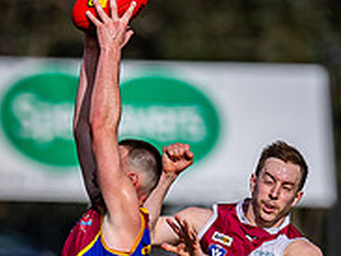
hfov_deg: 1.0
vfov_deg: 0.7
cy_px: 335
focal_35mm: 2023
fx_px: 19915
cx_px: 91
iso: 125
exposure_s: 1/2500
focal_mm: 500
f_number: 4
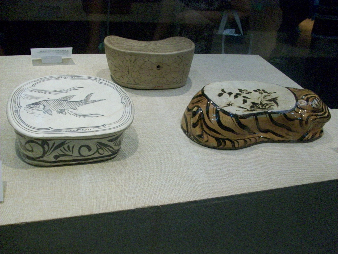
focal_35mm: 34
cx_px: 169
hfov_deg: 54.0
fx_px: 332
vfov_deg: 41.8
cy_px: 127
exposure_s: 1/64
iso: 338
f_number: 2.8
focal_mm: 5.7
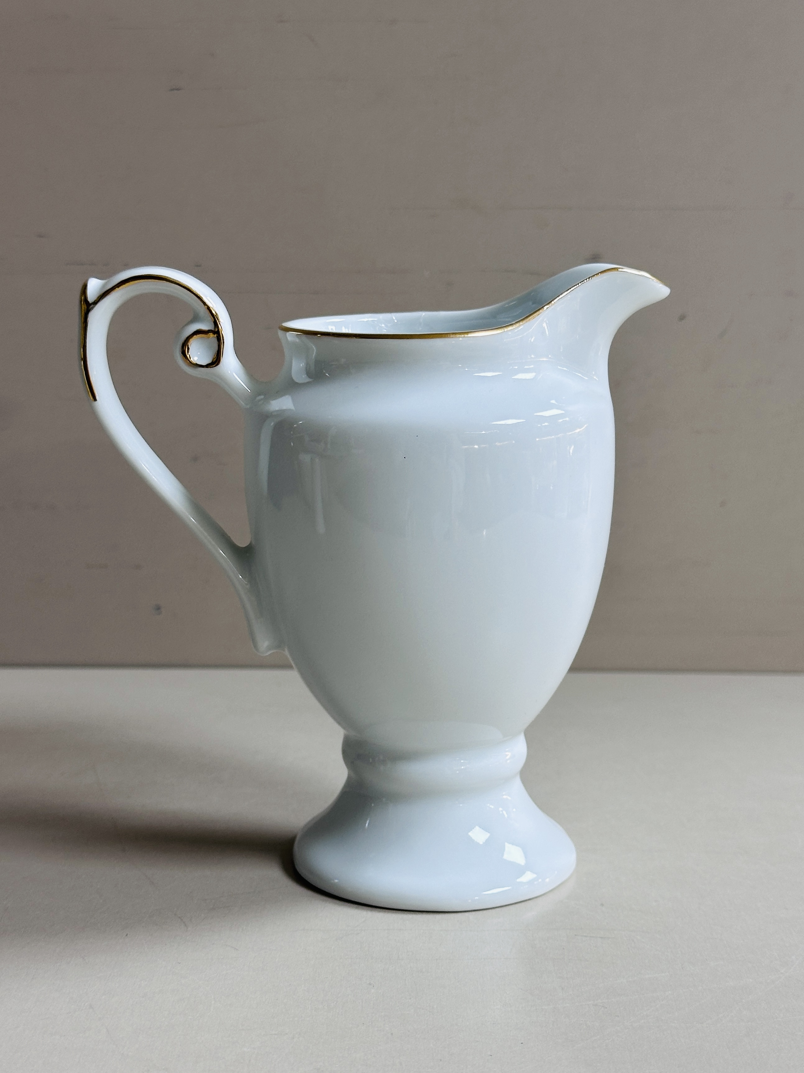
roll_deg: -1.1
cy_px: 536
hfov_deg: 30.3
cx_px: 402
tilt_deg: -10.3
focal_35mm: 48
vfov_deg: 39.7
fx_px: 1487
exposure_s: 1/50
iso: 50
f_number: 1.78
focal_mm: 6.86
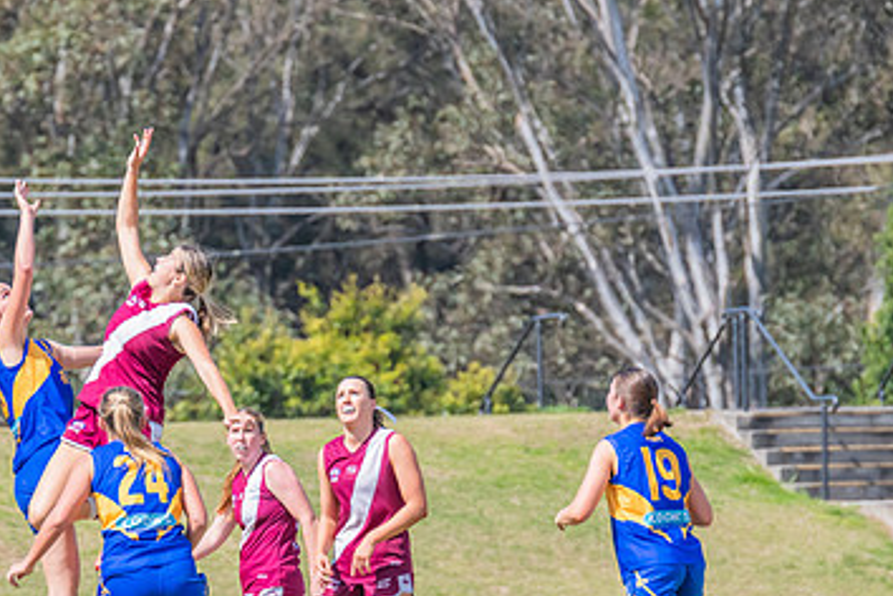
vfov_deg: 1.8
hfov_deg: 2.7
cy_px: 411
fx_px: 19074
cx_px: 274
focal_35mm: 769
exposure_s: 1/1250
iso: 800
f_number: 10
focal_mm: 420
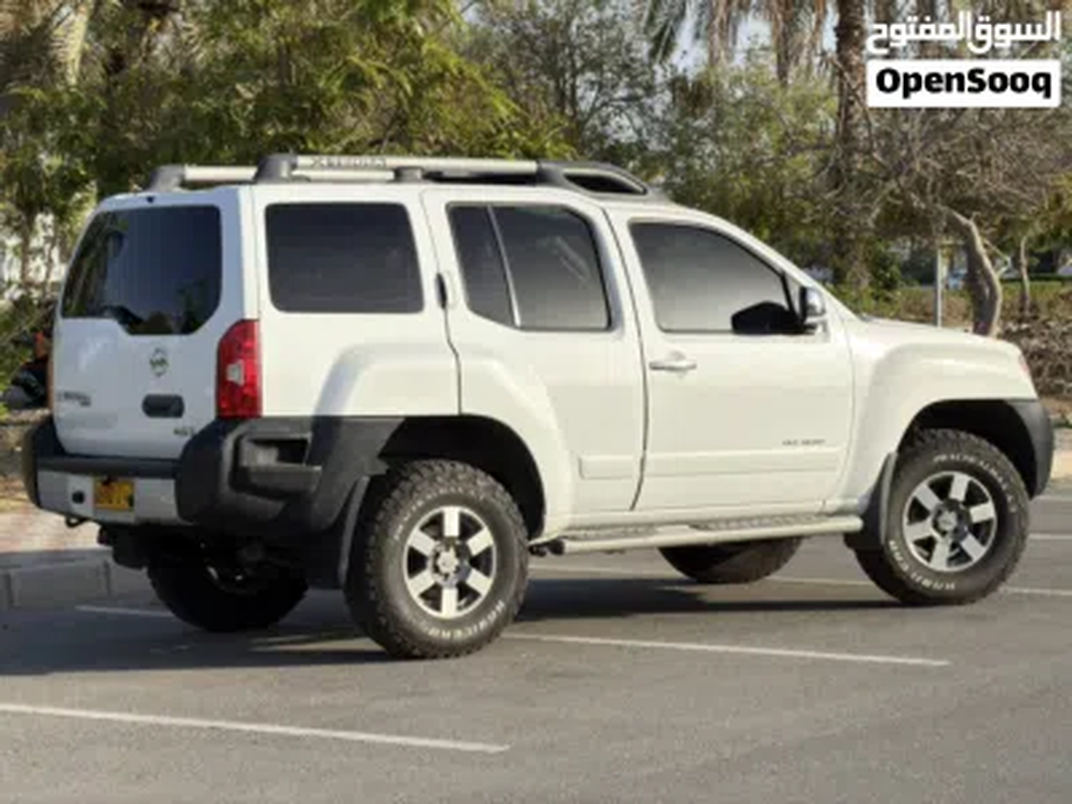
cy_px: 402
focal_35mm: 100
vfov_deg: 14.8
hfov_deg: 19.6
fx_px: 3097
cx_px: 536
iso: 20
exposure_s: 1/638
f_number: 2.8
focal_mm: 16.89
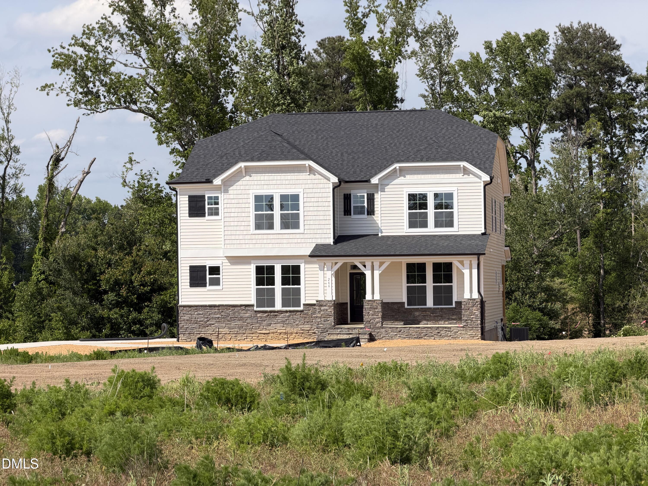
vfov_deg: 14.8
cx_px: 324
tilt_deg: +1.6
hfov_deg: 19.6
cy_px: 243
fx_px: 1872
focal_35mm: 100
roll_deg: +1.0
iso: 20
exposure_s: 1/789
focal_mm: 16.89
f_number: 2.8
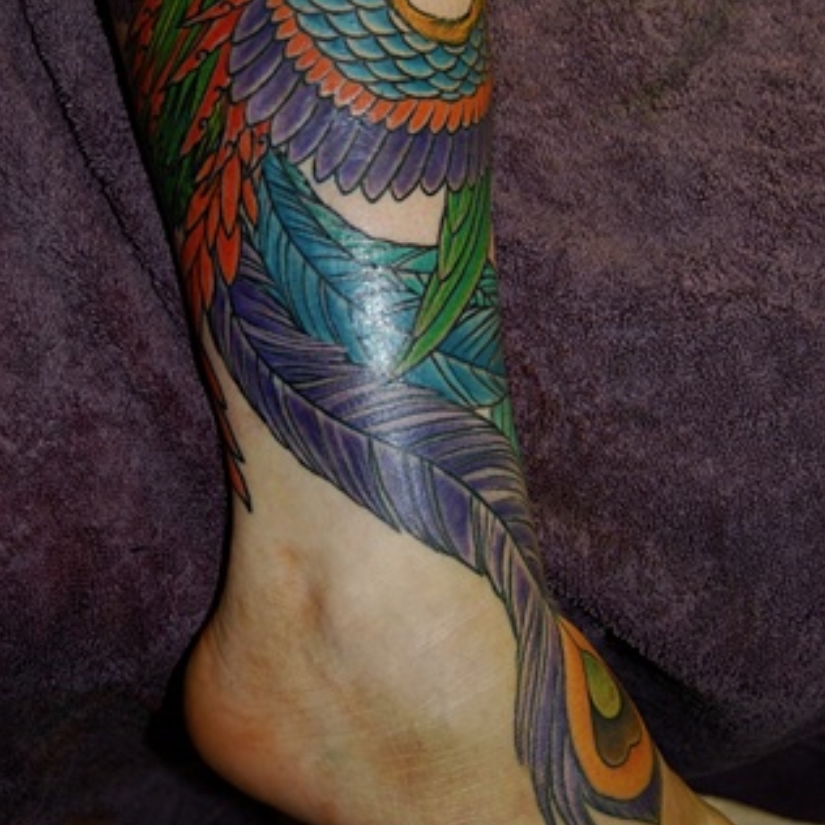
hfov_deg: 27.7
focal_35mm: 62
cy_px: 232
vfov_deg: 27.4
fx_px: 1672
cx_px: 411
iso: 400
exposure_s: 1/60
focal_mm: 32
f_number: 4.5
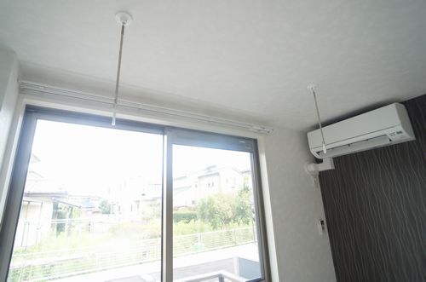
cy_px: 141
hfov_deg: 73.9
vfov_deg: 52.9
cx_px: 213
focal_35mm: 24
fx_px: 283
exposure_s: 1/60
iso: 250
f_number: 4
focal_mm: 16
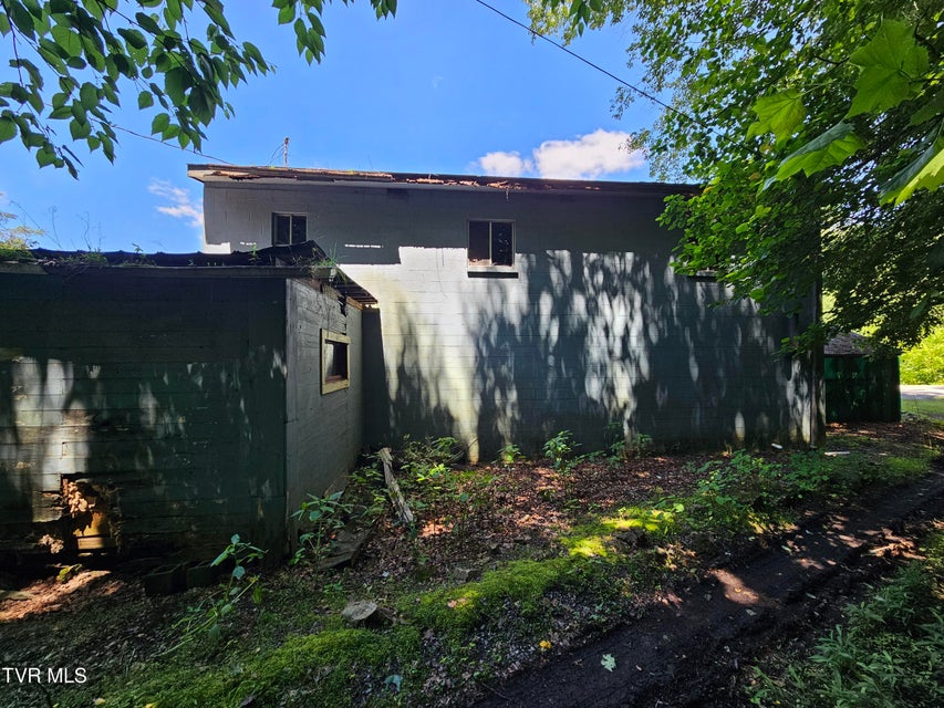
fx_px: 355
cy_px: 354
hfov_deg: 106.2
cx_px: 472
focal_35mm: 13
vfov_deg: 89.9
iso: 50
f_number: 2.2
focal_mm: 2.2
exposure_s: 1/193
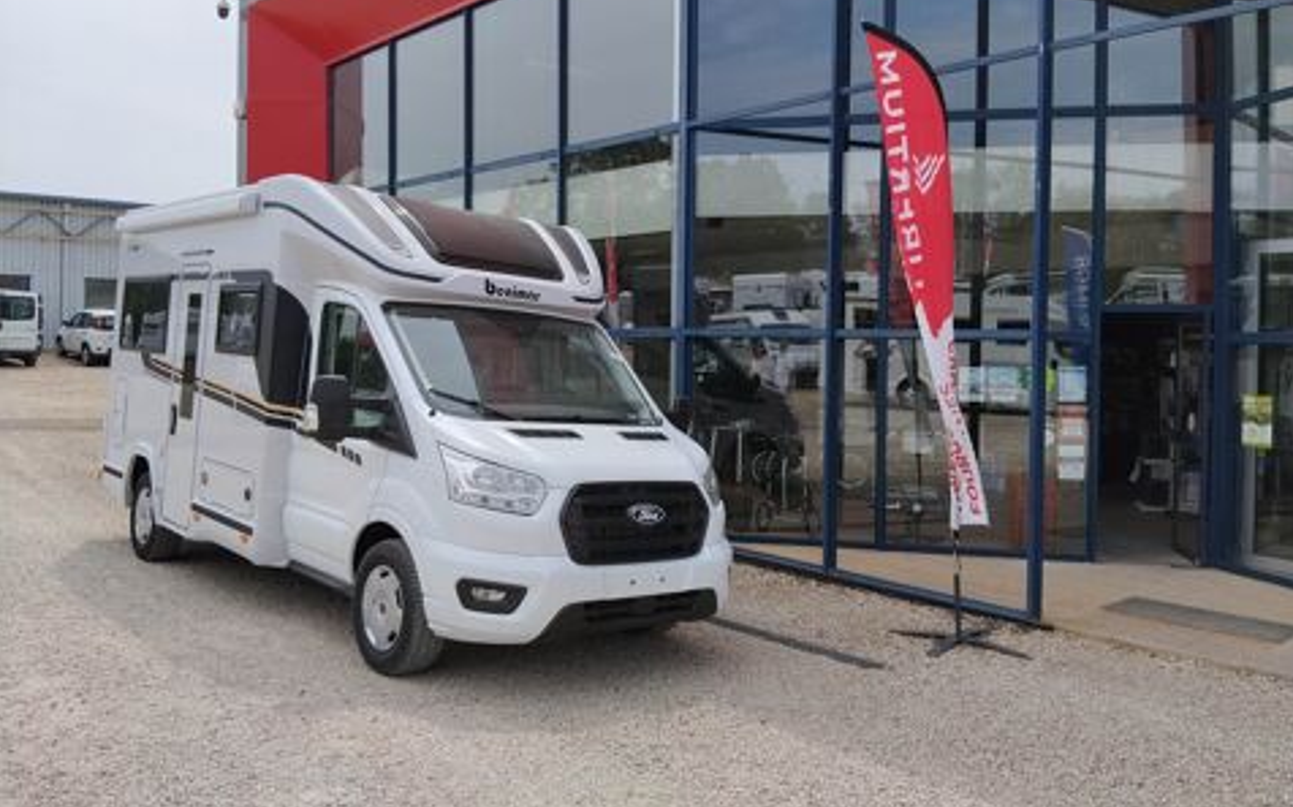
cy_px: 359
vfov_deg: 40.5
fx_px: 1092
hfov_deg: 61.3
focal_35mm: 31
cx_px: 649
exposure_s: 1/1938
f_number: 1.8
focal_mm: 3.96
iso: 50
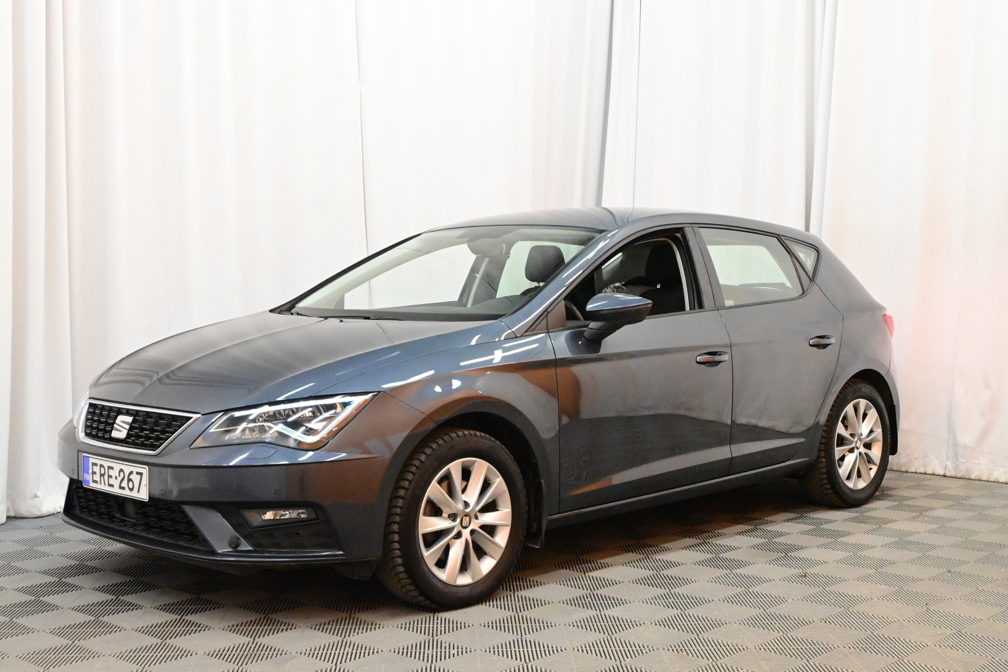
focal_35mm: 46
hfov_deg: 43.0
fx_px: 1281
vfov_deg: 29.4
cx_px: 504
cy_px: 336
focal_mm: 30.5
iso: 11400
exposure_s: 1/50
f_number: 8
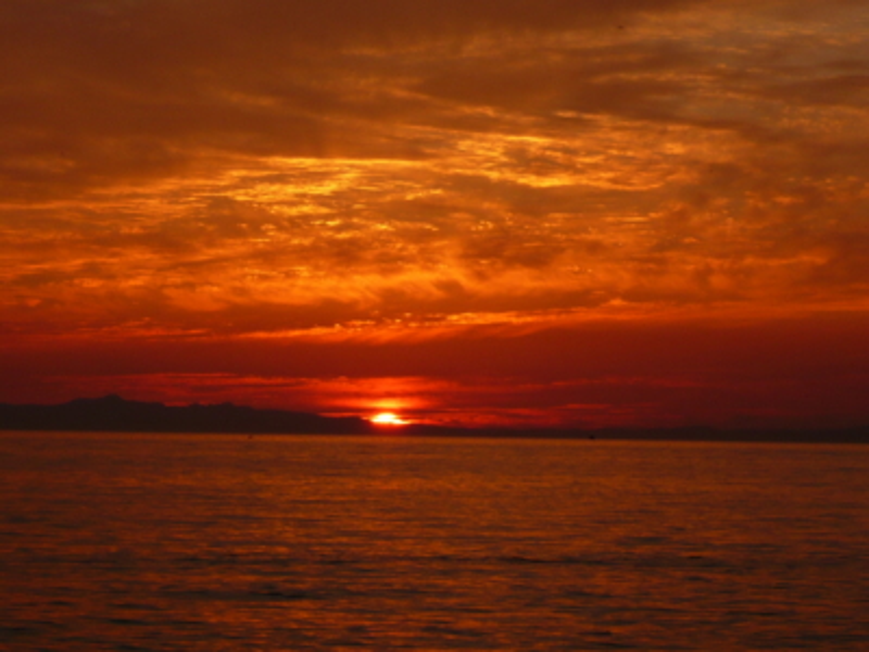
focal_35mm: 149
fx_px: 3740
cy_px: 326
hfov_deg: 13.3
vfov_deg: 10.0
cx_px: 434
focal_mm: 16.4
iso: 100
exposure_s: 1/250
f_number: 5.6
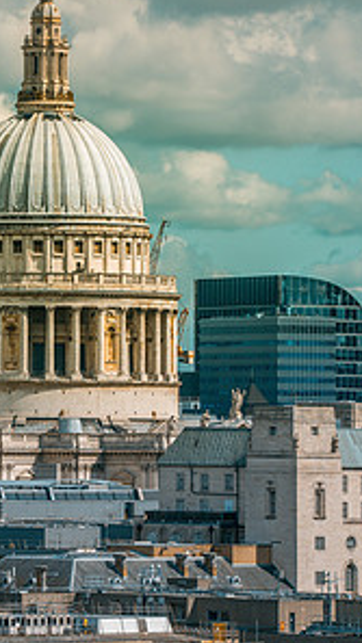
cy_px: 250
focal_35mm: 307
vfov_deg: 7.0
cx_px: -39
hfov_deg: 3.9
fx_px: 5240
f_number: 9
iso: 100
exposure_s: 1/500
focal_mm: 150
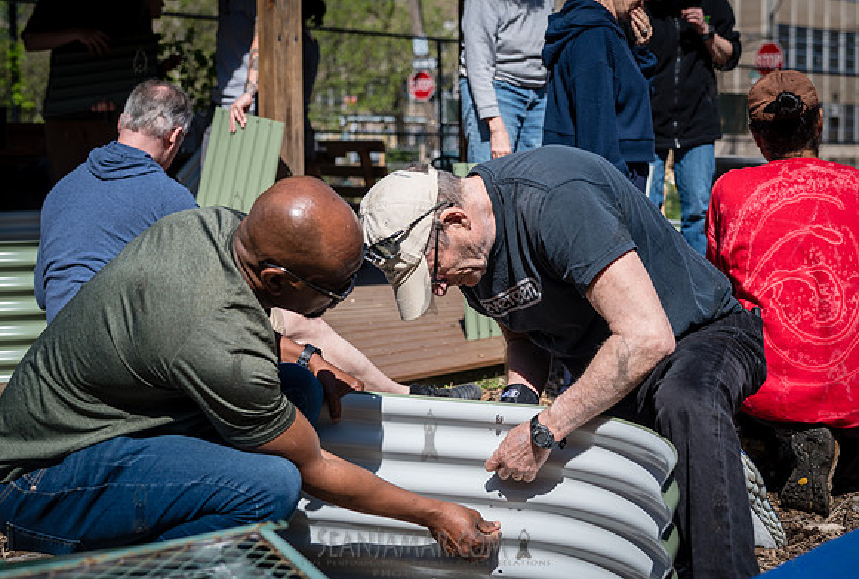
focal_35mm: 52
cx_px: 470
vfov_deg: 26.0
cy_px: 266
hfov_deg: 37.8
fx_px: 1252
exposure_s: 1/1250
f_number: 3.5
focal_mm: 48
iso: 100
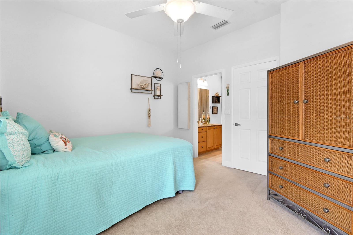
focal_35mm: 15
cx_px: 176
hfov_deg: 100.4
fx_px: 147
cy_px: 118
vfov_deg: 77.3
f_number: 11
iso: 320
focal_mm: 10
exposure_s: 1/6
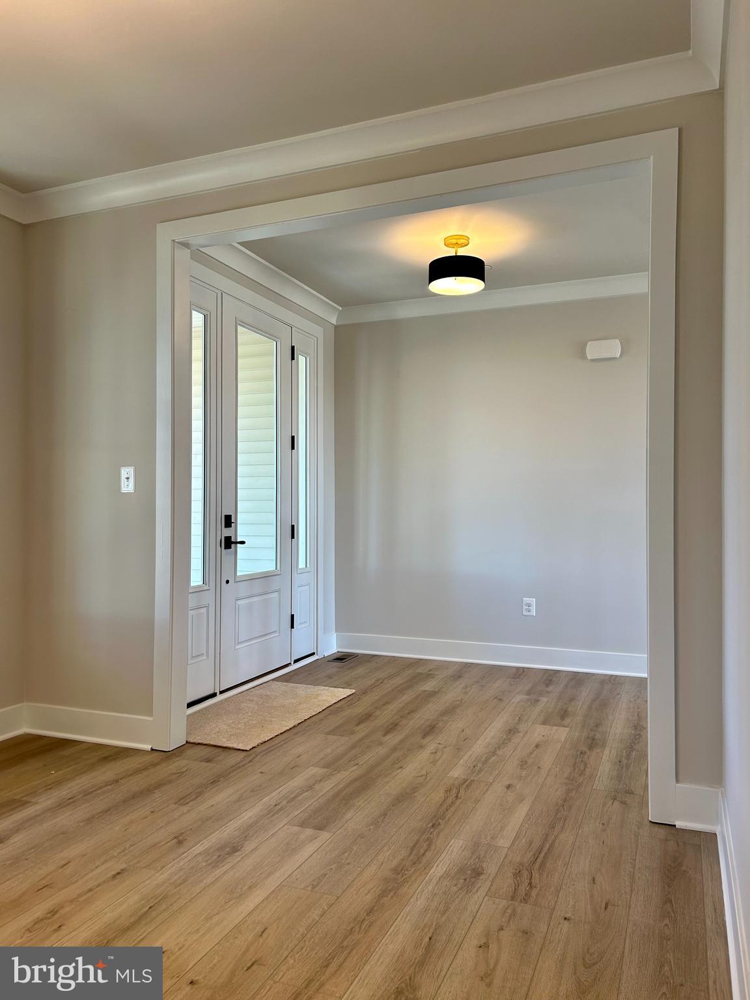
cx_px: 375
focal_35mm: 26
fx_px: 751
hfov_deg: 53.1
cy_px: 500
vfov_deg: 67.3
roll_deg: +1.2
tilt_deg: +0.9
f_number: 1.5
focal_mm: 5.7
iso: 80
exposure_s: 1/120
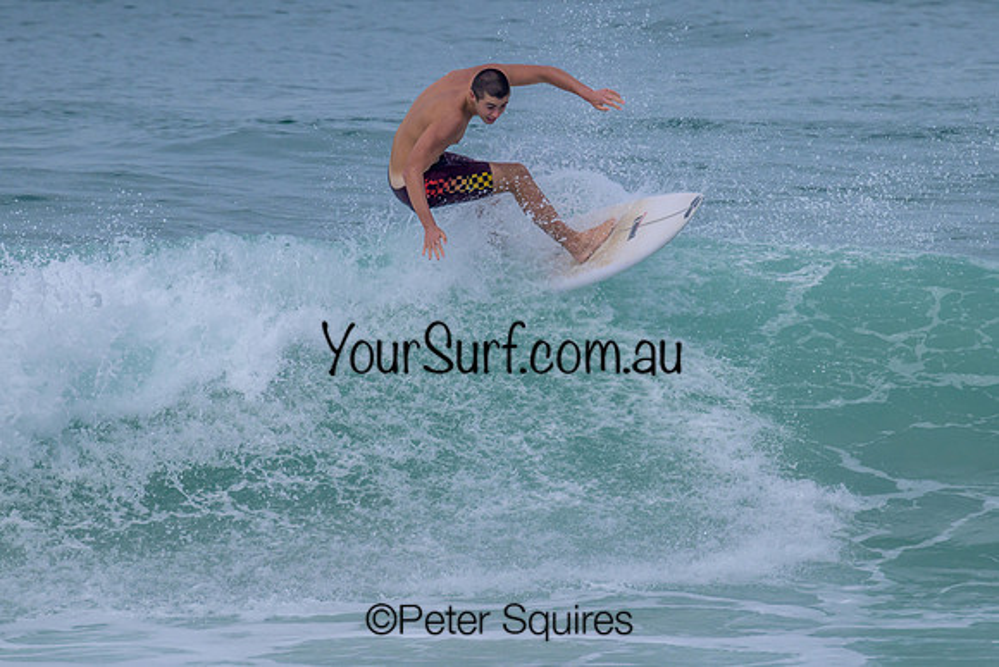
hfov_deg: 1.9
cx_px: 606
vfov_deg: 1.3
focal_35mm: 1095
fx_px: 30379
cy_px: 237
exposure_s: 1/2000
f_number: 11
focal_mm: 800
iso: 560
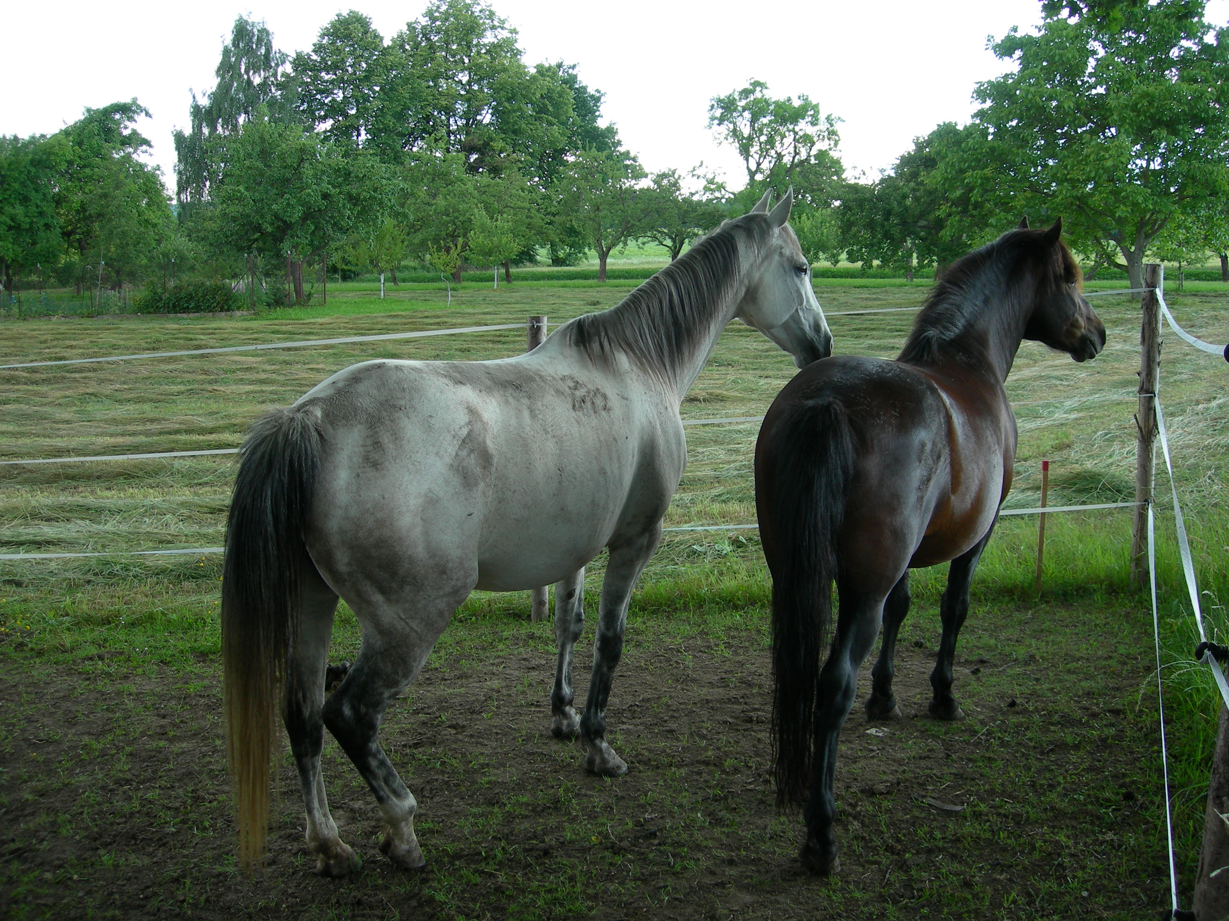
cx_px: 614
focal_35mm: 38
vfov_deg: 37.7
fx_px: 1349
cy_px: 460
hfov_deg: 49.0
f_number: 2.8
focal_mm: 7.8
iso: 50
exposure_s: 1/68.4
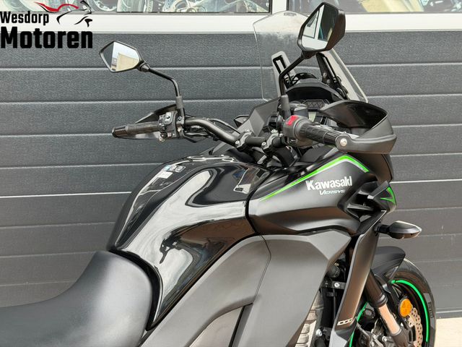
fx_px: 641
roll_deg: +0.5
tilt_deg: -22.5
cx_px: 231
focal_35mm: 48
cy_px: 174
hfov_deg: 39.7
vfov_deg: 30.3
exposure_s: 1/652
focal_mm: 6.76
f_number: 1.78
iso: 80
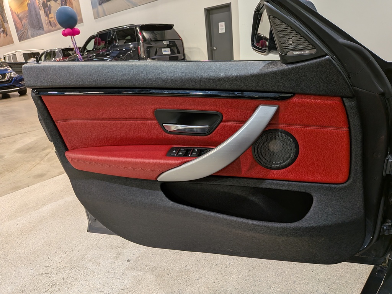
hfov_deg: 71.6
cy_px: 147
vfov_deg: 56.8
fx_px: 272
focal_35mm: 24
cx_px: 196
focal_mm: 4.53
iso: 28
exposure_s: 1/209
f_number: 1.7
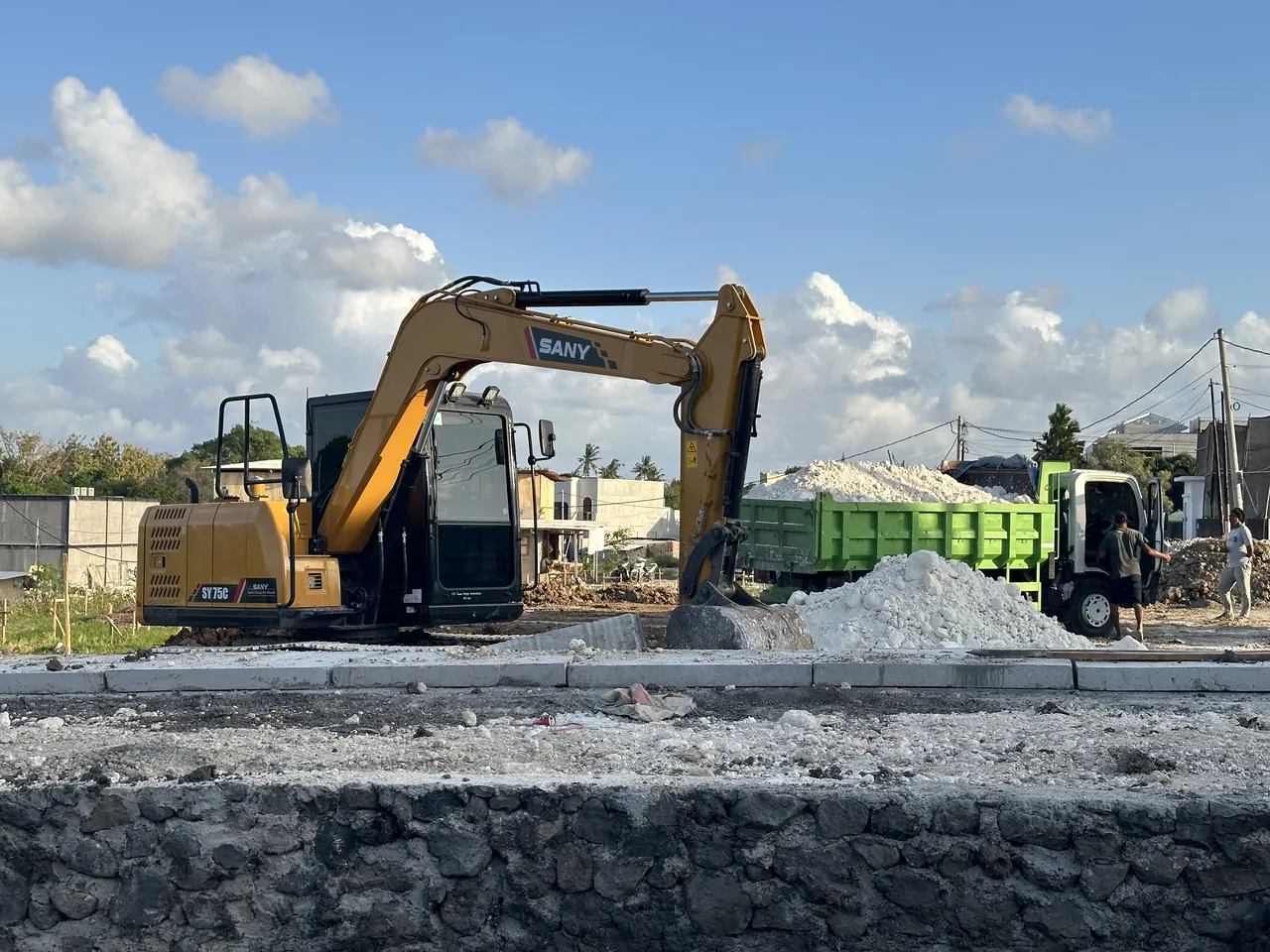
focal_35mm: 48
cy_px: 476
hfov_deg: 39.7
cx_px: 635
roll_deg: -0.9
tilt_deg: +0.8
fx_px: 1761
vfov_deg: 30.3
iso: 64
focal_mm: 6.86
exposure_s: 1/2469
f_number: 1.78
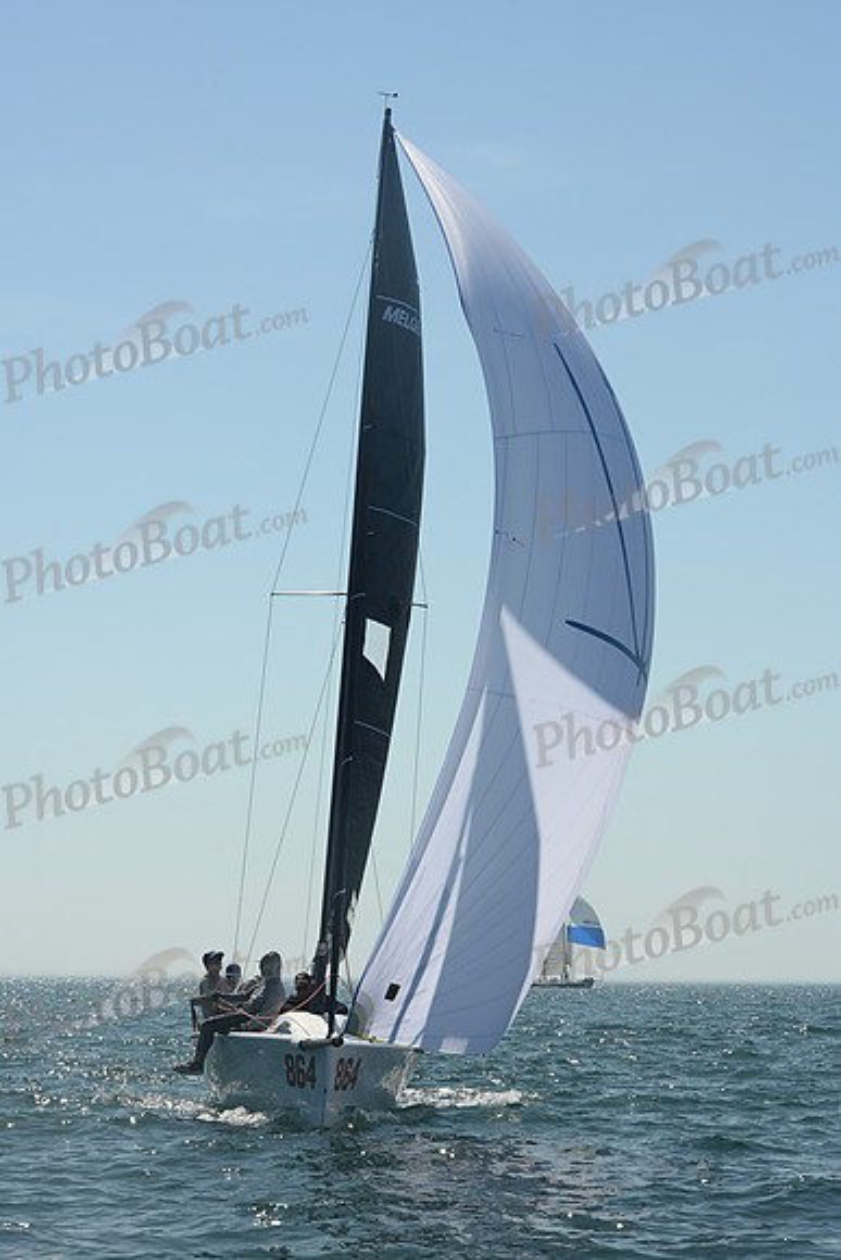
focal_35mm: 92
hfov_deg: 14.9
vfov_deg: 22.1
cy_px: 630
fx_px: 3222
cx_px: 420
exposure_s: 1/1000
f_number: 13
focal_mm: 92
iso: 320
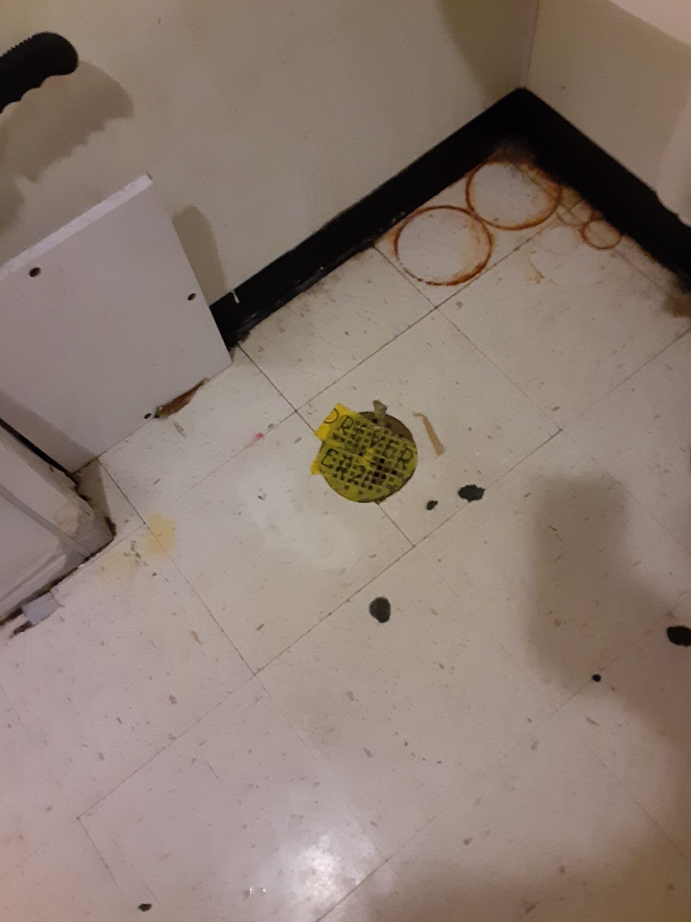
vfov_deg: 63.4
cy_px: 466
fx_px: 745
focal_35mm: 28
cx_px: 339
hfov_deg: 49.7
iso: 500
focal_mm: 2.91
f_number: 1.9
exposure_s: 1/24
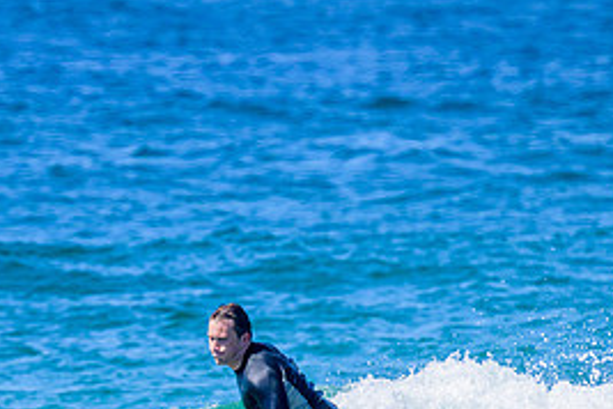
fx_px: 25863
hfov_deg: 1.4
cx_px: 188
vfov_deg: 0.9
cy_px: 435
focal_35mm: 1519
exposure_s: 1/2000
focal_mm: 700
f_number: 11
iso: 1000
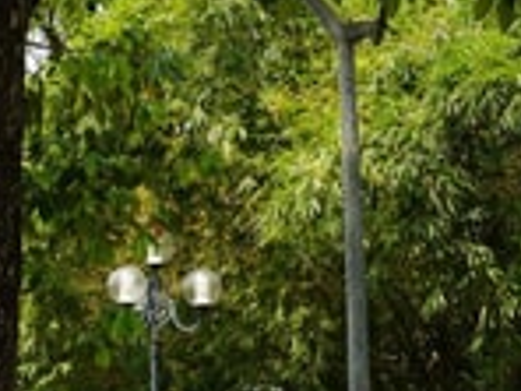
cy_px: 426
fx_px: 1535
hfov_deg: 17.0
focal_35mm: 102
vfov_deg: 14.2
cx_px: -313
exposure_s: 1/200
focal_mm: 29
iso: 100
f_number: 5
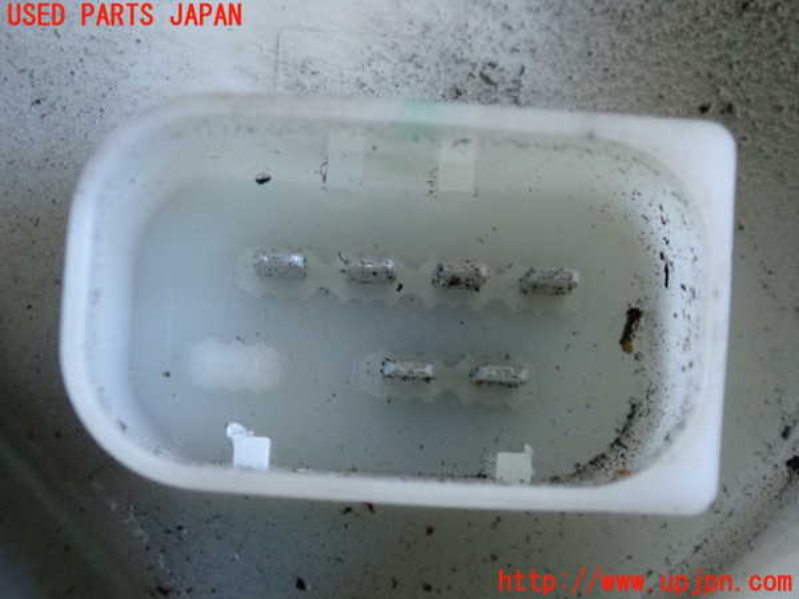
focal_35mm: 100
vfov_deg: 14.8
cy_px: 300
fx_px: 2308
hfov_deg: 19.6
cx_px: 400
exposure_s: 1/125
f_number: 4.9
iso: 1250
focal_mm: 18
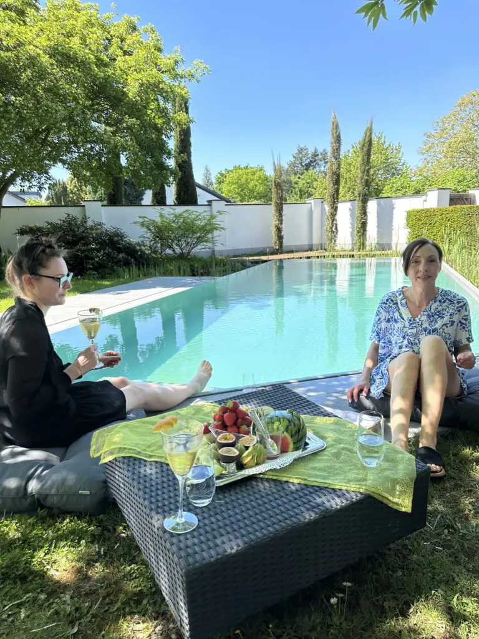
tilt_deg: -11.5
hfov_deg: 56.8
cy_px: 320
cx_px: 240
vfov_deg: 71.6
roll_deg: +2.5
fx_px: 443
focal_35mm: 24
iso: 80
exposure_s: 1/1721
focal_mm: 6.86
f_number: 1.78
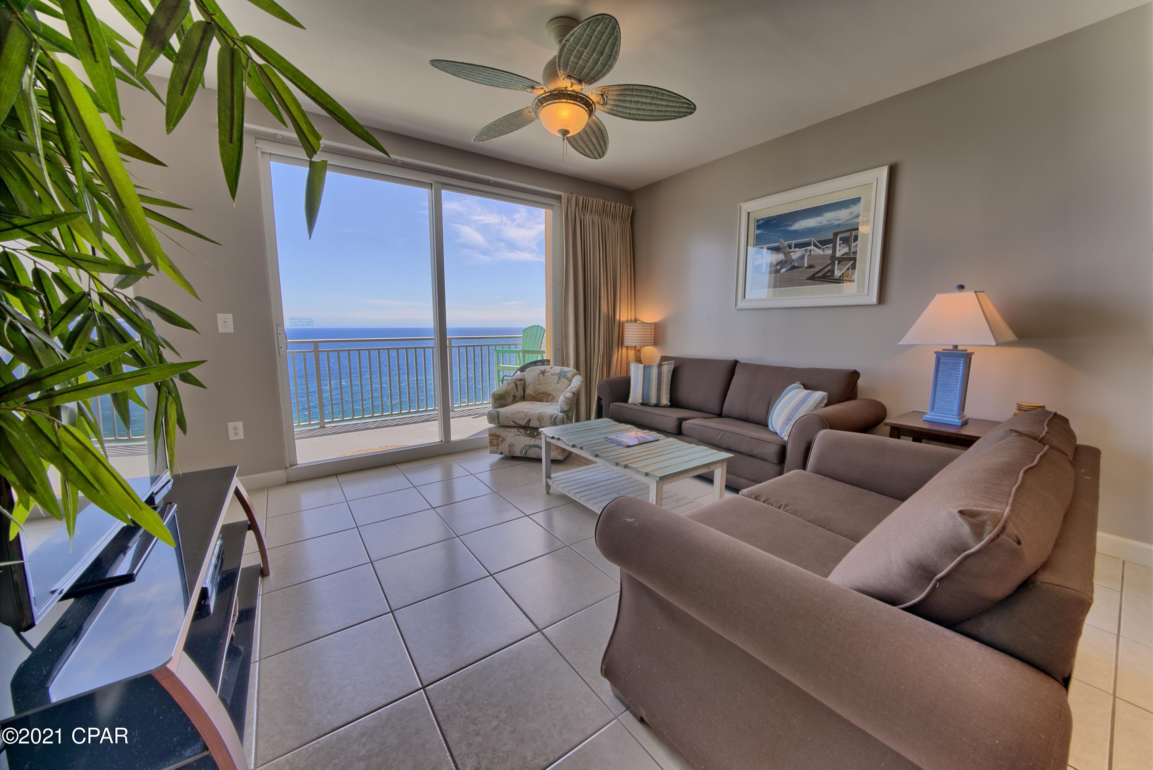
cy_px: 385
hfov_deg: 108.3
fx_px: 417
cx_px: 576
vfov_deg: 85.5
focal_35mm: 13
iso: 200
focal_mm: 13
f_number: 19
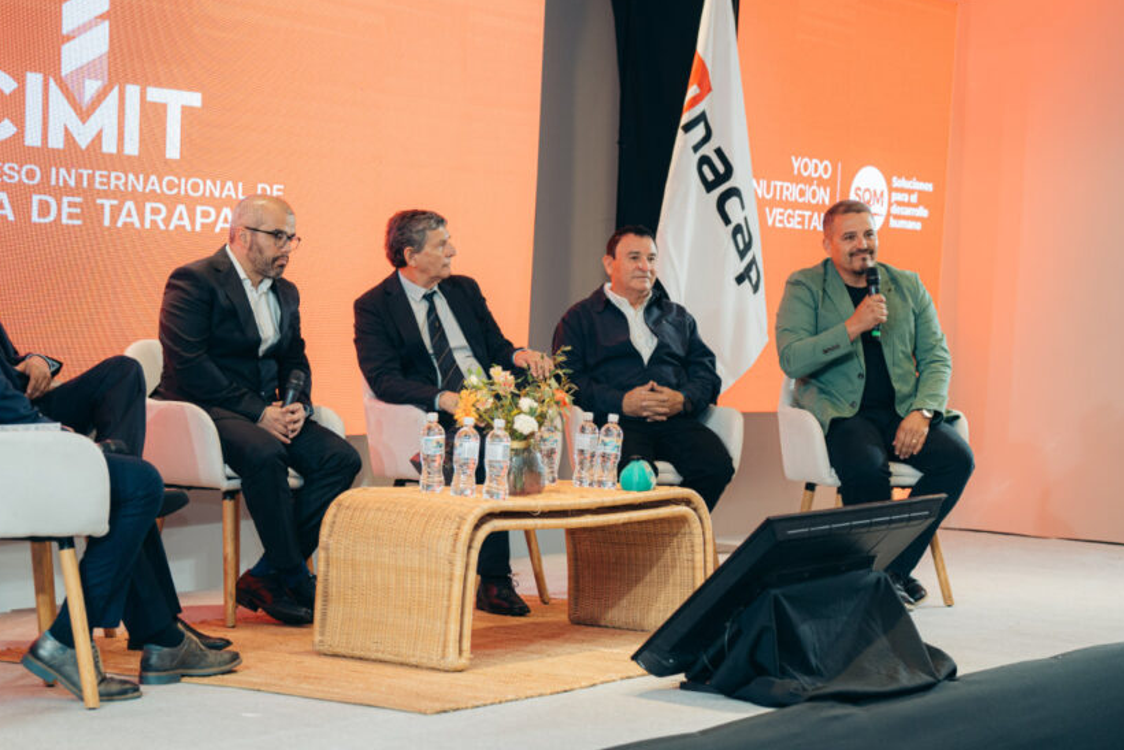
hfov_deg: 23.6
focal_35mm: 86
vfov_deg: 15.9
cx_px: 527
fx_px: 2686
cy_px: 363
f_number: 3.2
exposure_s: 1/125
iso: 1000
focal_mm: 69
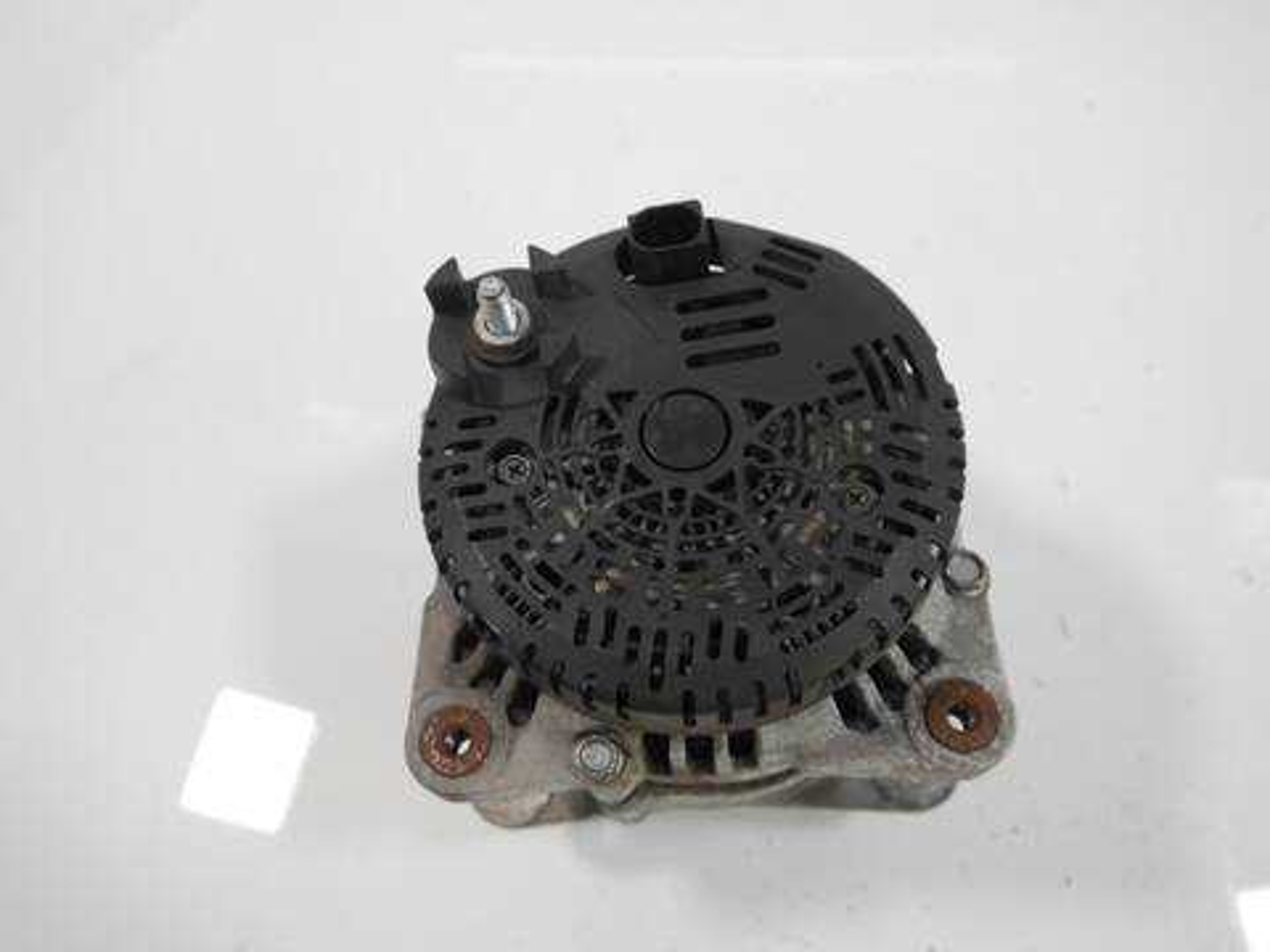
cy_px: 476
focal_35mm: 30
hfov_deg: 60.0
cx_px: 635
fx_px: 1101
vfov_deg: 46.8
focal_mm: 15
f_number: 3.6
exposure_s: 1/125
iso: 800
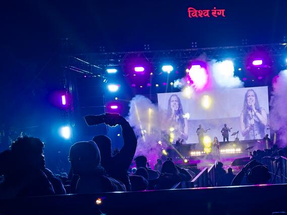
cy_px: 154
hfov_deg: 34.4
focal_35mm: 55
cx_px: 206
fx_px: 456
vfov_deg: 26.3
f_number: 1.6
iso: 50
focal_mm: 5.96
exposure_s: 1/548
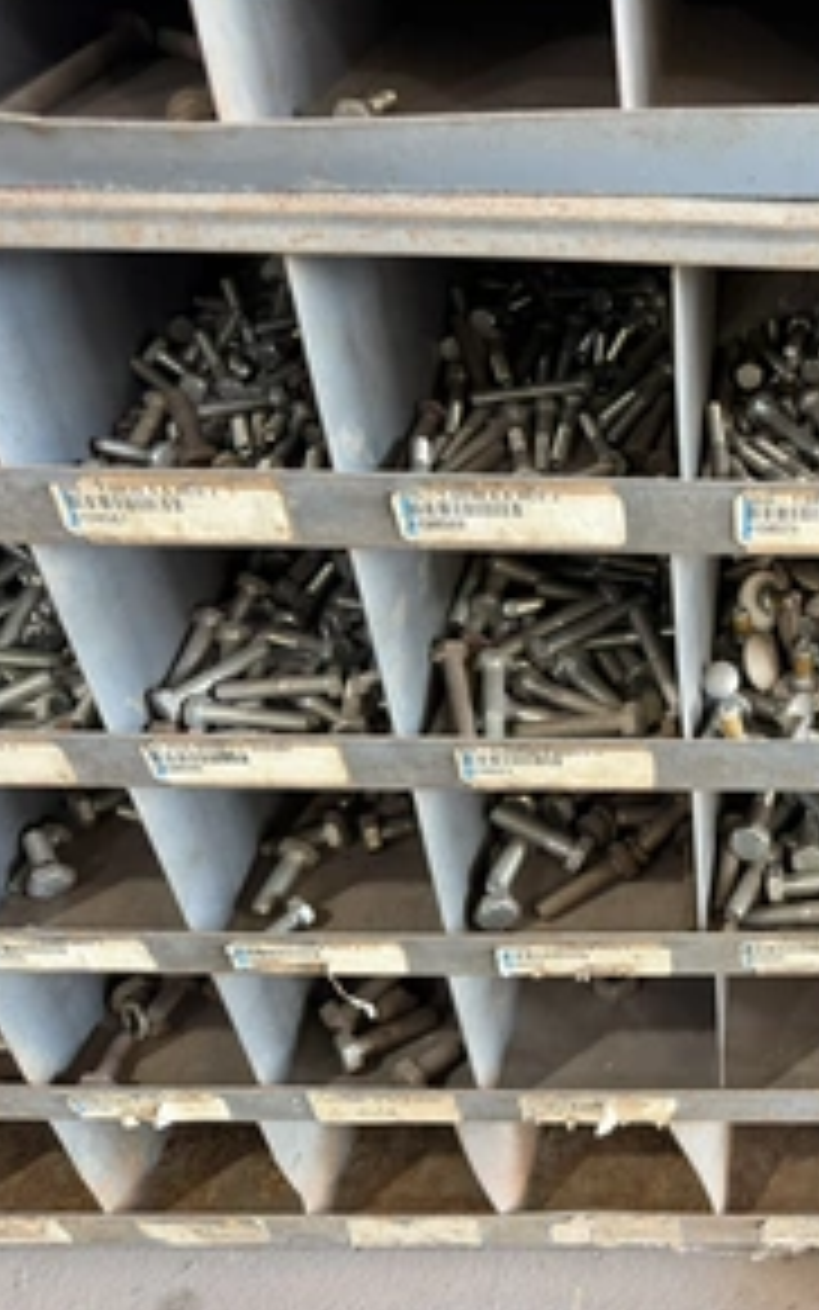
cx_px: 850
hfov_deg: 32.8
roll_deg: -1.9
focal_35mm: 35
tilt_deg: -36.9
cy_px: 644
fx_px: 1249
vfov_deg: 55.3
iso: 320
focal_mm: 6.76
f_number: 1.78
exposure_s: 1/60
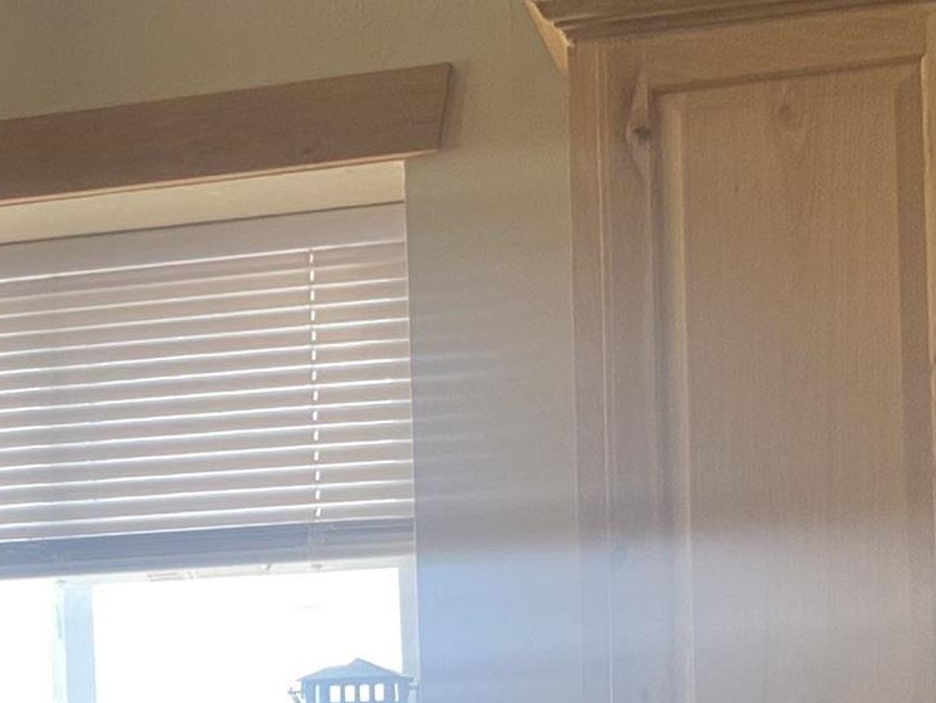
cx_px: -174
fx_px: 2894
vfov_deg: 13.4
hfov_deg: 17.5
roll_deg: +1.5
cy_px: 864
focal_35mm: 107
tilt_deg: +1.1
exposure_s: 1/60
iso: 80
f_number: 1.8
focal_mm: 4.25
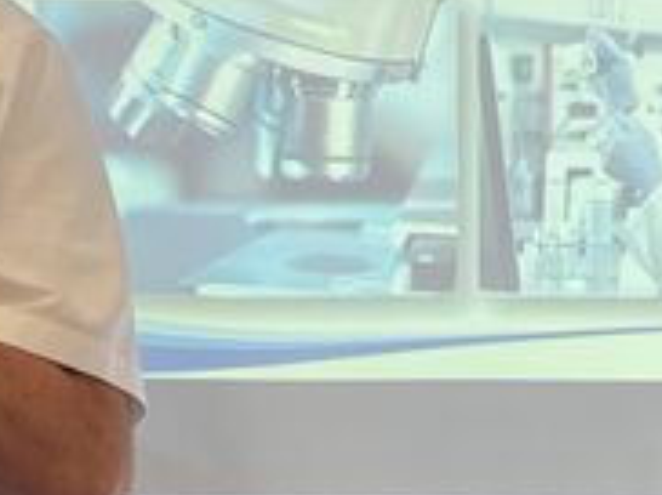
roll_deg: -0.4
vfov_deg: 10.3
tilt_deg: +1.2
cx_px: 396
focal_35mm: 143
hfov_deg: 13.8
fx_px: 2731
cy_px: 360
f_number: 1.6
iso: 50
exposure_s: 1/100
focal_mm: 4.2
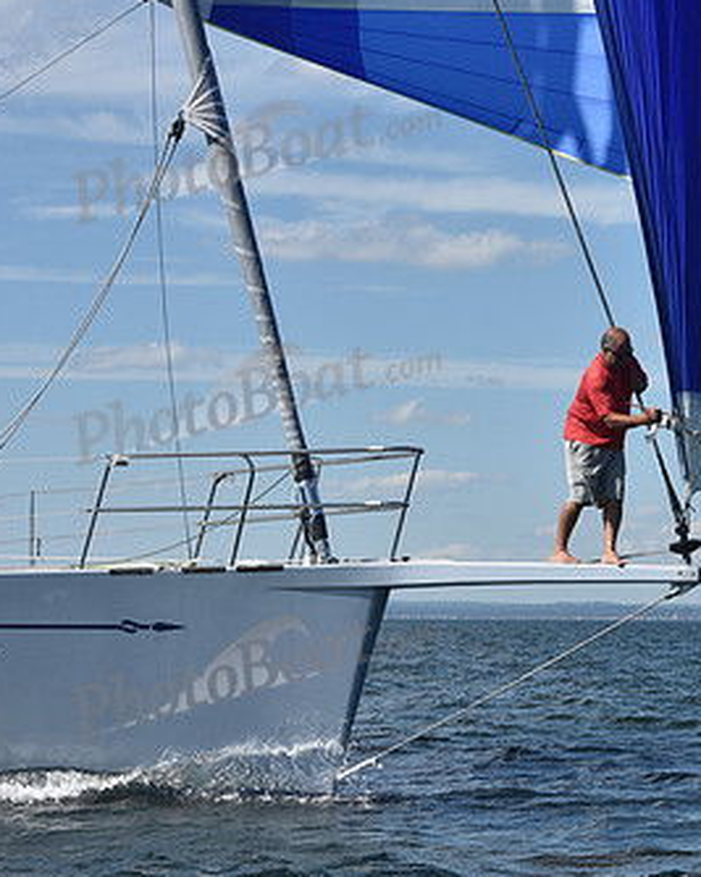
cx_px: 580
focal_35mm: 114
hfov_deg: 13.4
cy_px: 498
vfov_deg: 16.9
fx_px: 2958
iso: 320
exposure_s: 1/1250
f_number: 9
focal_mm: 70
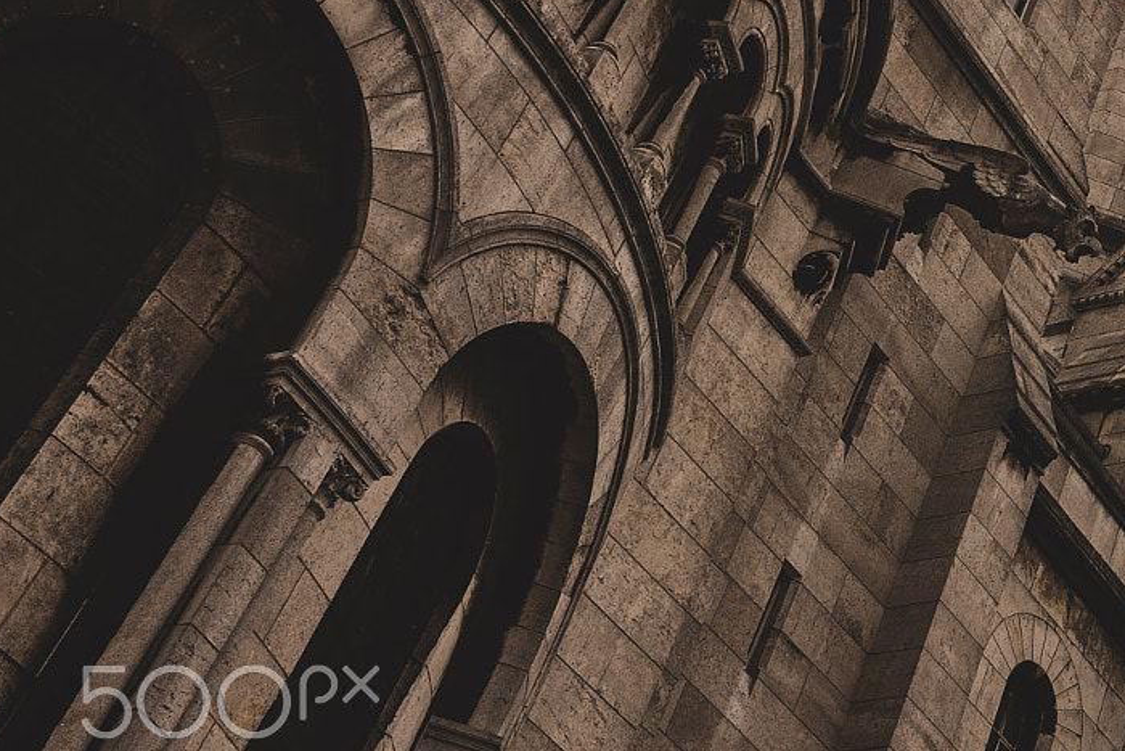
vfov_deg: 16.8
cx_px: 1266
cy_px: 55
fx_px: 2500
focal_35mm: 80
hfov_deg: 23.6
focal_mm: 35
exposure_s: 1/200
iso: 200
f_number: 16
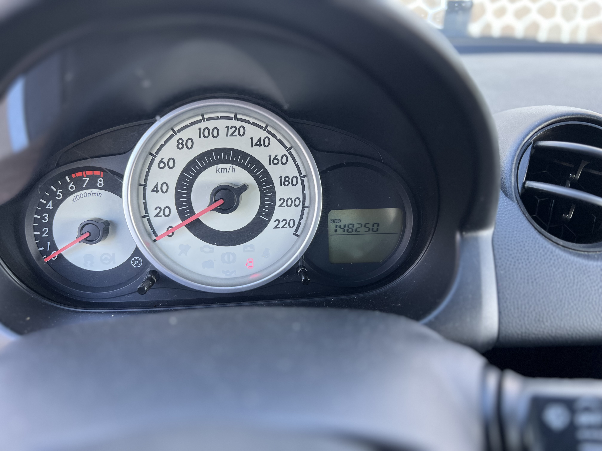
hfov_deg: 67.3
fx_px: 452
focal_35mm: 26
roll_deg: -0.2
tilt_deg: -23.6
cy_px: 226
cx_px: 301
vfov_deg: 53.1
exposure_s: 1/116
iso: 125
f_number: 1.5
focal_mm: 5.7
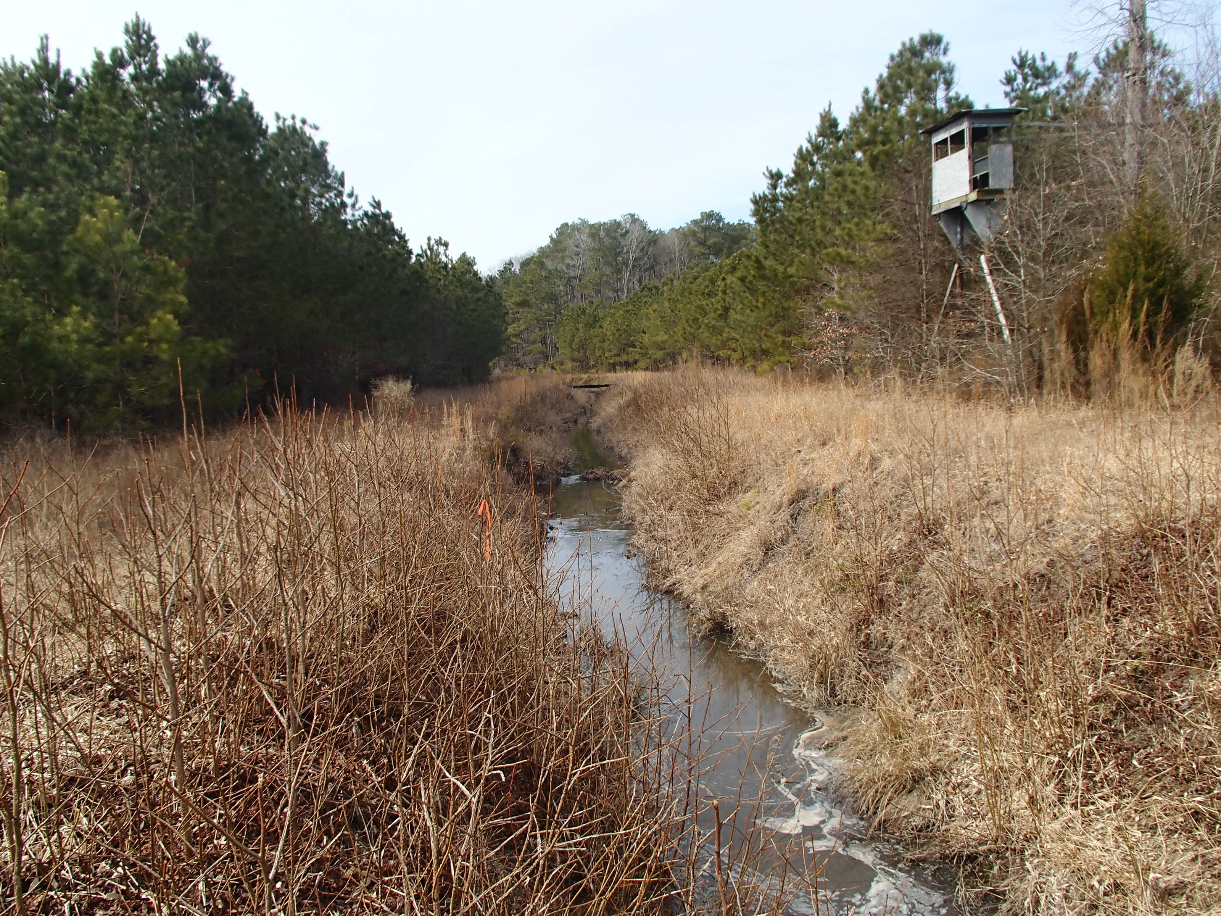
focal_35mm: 28
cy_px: 458
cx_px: 610
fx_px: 988
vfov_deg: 49.7
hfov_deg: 63.4
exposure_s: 1/500
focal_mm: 5
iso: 100
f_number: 3.9
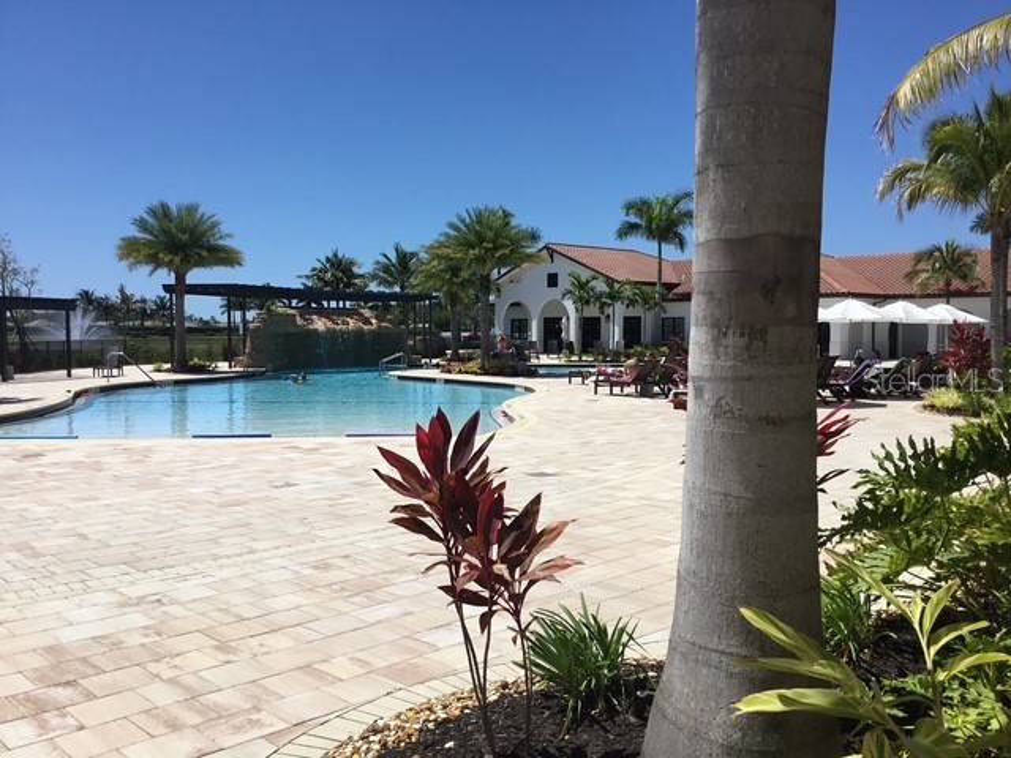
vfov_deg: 45.4
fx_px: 905
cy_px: 379
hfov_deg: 58.4
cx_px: 506
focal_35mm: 31
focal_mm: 3.3
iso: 25
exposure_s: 1/2398
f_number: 2.4
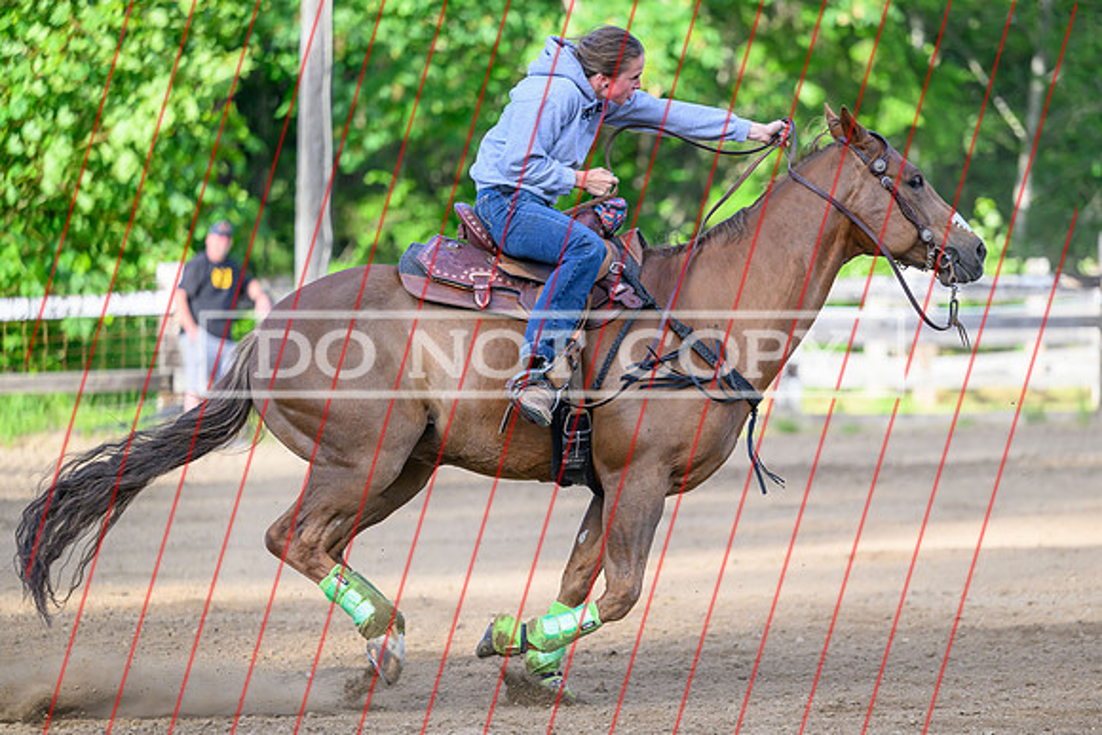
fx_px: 4867
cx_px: 592
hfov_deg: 12.9
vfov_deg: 8.6
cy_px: 390
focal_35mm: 159
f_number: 2.8
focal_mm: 145
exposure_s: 1/2500
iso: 640
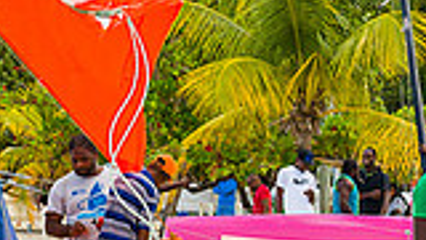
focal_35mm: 332
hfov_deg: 6.4
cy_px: 90
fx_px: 3750
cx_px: 577
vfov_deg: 3.7
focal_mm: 65
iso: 180
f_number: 6.3
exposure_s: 1/320
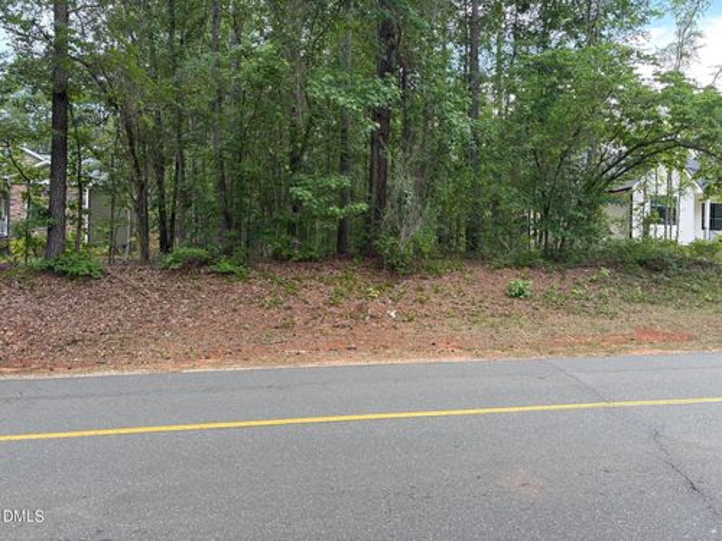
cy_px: 270
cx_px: 361
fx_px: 542
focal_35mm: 26
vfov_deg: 53.1
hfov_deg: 67.3
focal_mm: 5.96
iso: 50
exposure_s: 1/343
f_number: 1.6
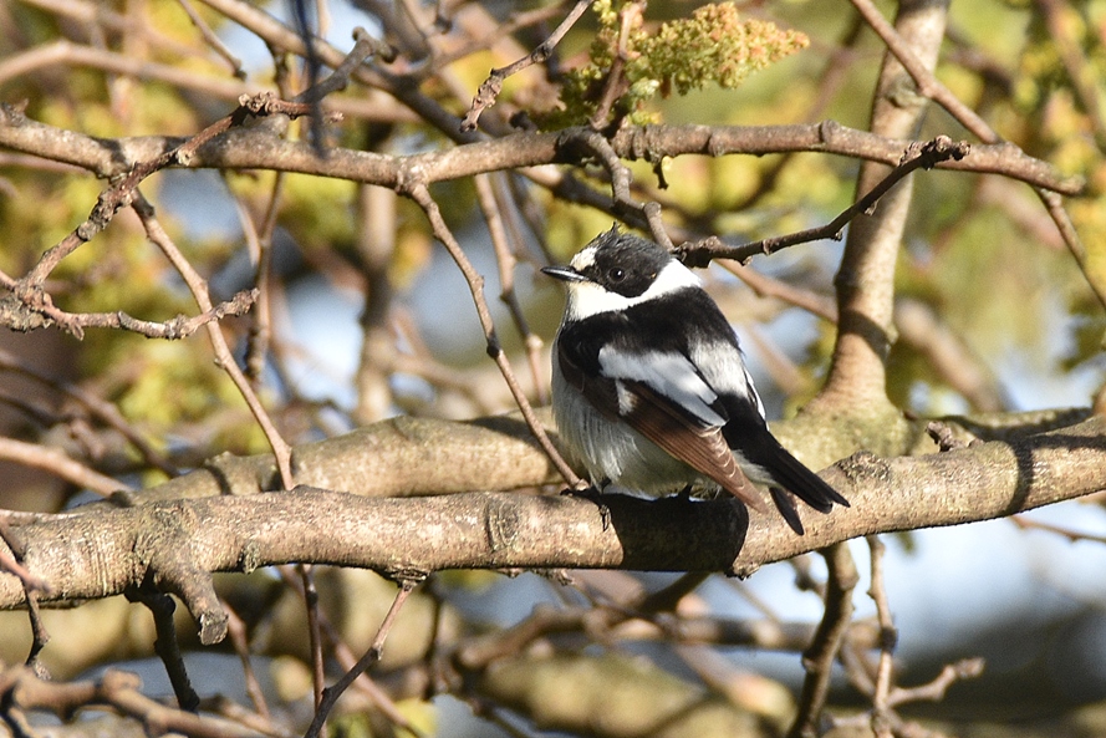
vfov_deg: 3.1
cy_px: 369
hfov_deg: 4.6
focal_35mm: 450
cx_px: 553
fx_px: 13826
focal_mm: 300
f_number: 9
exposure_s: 1/320
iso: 400
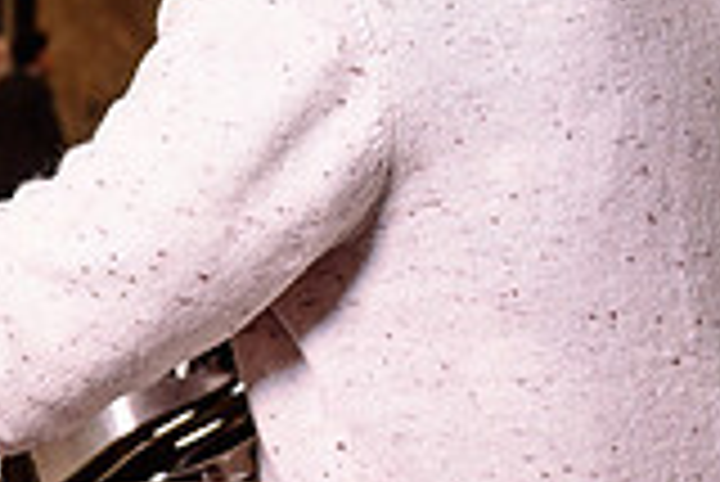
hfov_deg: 14.0
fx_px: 2863
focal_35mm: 143
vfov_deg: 9.6
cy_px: 122
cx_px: -100
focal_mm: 32.5
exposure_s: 1/50
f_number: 3.5
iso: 500
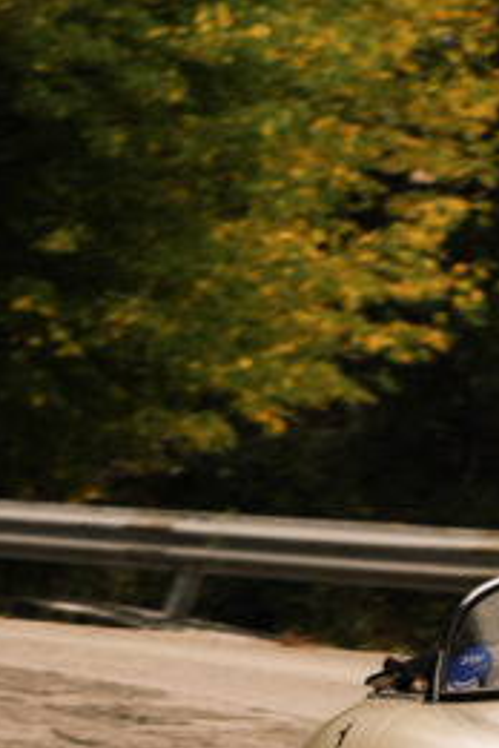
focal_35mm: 317
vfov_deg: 6.5
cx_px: 810
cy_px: 100
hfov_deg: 4.3
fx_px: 6590
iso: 100
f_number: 4
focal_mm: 59
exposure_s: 1/125
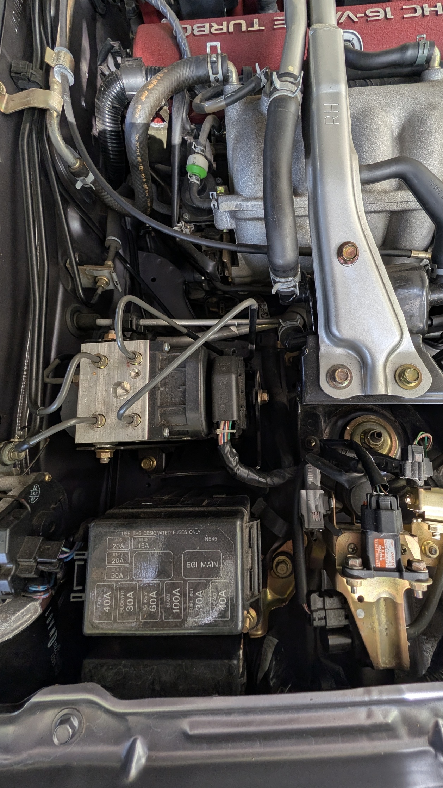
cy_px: 374
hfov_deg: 73.7
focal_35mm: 14
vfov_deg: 106.7
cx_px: 261
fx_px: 292
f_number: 1.7
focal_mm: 2.02
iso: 67
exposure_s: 1/122
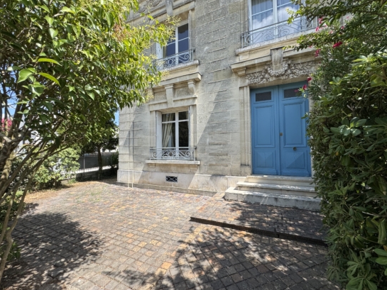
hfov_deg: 98.2
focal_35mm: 15
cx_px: 195
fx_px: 168
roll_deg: +0.5
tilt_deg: +2.3
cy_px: 145
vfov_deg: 81.8
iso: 50
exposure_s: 1/968
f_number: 2.2
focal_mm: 2.22
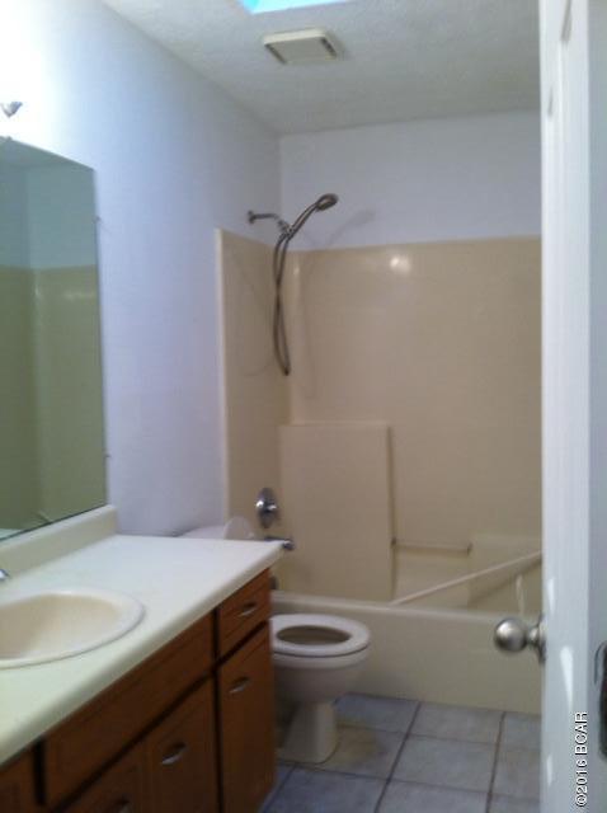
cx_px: 304
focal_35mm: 35
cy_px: 406
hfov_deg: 40.6
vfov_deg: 52.7
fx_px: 821
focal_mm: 3.85
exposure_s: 1/15
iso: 80
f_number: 2.8
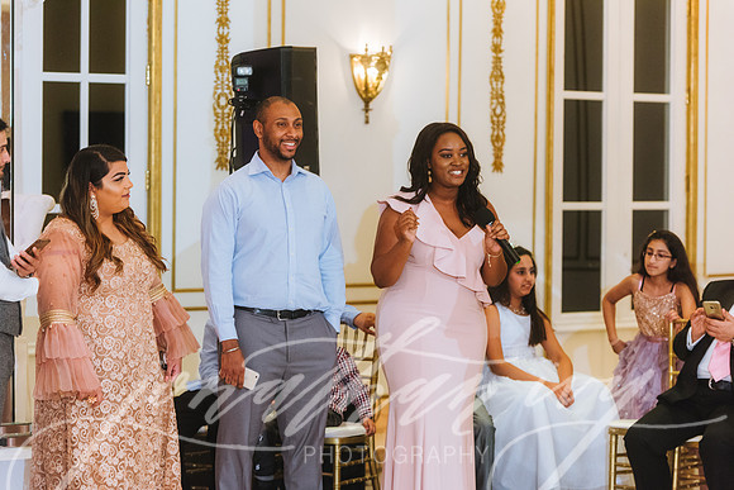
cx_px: 367
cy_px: 245
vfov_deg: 11.8
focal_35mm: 116
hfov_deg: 17.6
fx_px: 2366
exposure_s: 1/100
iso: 2000
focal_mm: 116
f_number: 2.8
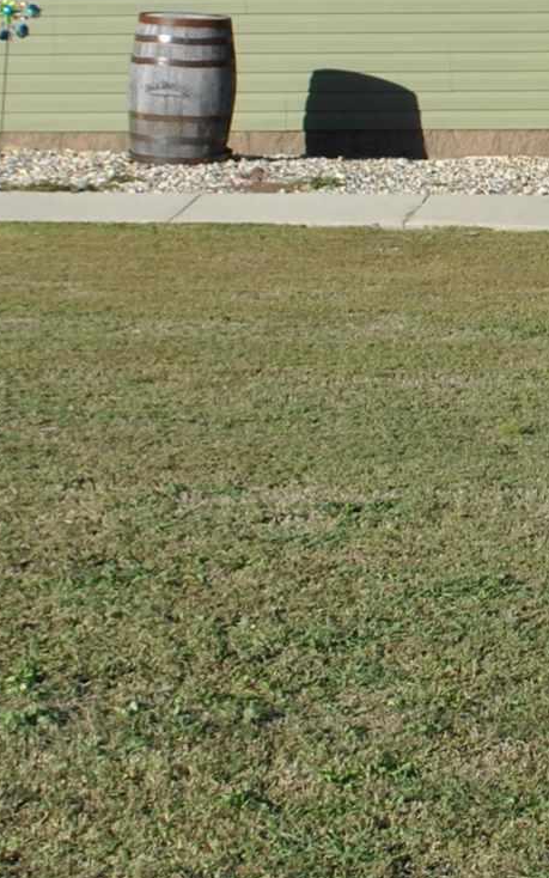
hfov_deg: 9.2
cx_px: 575
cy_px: -124
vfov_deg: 14.4
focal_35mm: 141
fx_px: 3374
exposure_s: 1/250
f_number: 8
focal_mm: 22
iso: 100
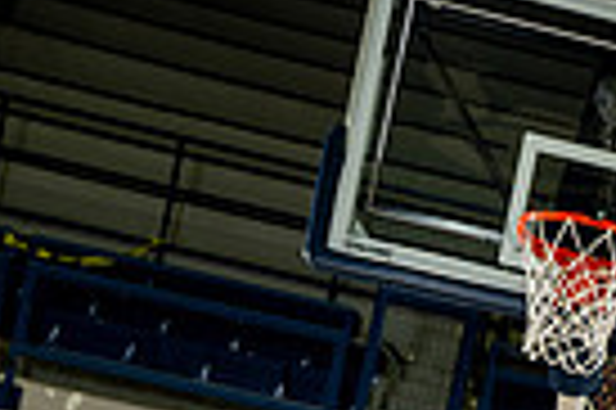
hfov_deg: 19.5
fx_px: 1743
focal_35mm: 102
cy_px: 942
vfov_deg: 11.4
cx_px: 612
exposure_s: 1/250
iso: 640
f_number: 7.1
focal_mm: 31
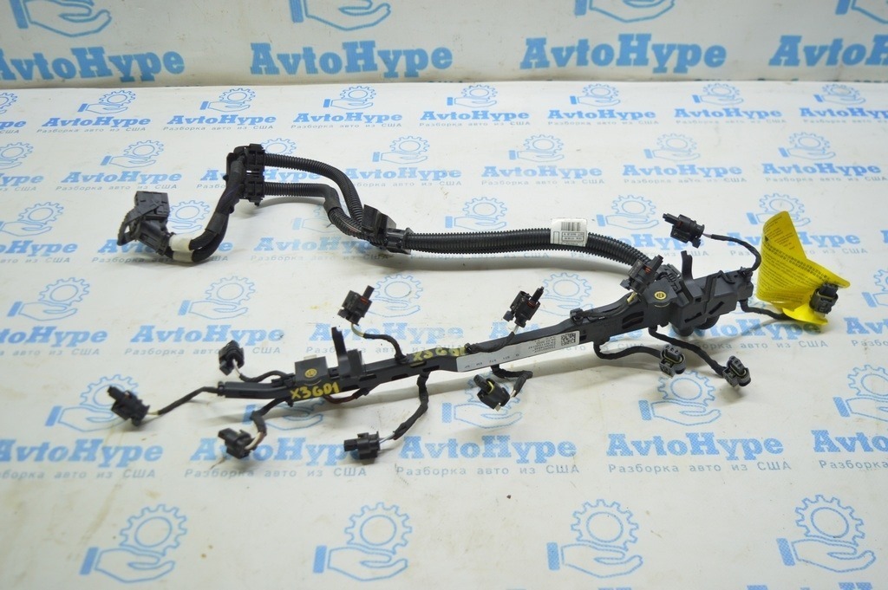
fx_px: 813
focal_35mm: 33
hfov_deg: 57.3
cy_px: 295
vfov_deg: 39.9
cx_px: 444
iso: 400
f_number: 3.8
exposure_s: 1/40
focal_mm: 22
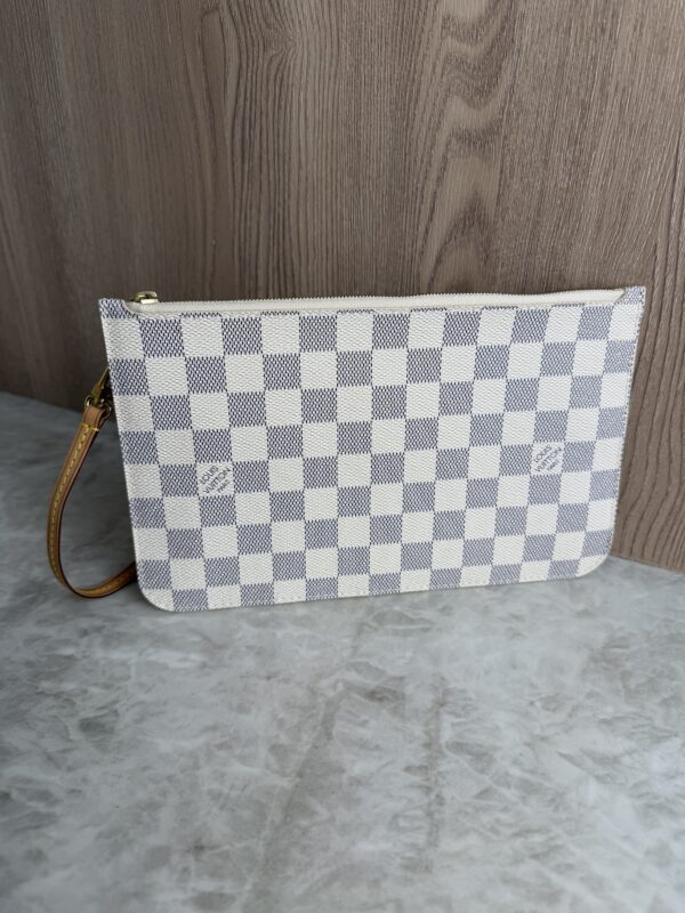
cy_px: 456
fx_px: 633
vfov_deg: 71.6
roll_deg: -0.8
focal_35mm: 24
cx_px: 342
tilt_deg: -27.9
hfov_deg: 56.8
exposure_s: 1/263
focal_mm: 6.76
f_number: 1.78
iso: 64
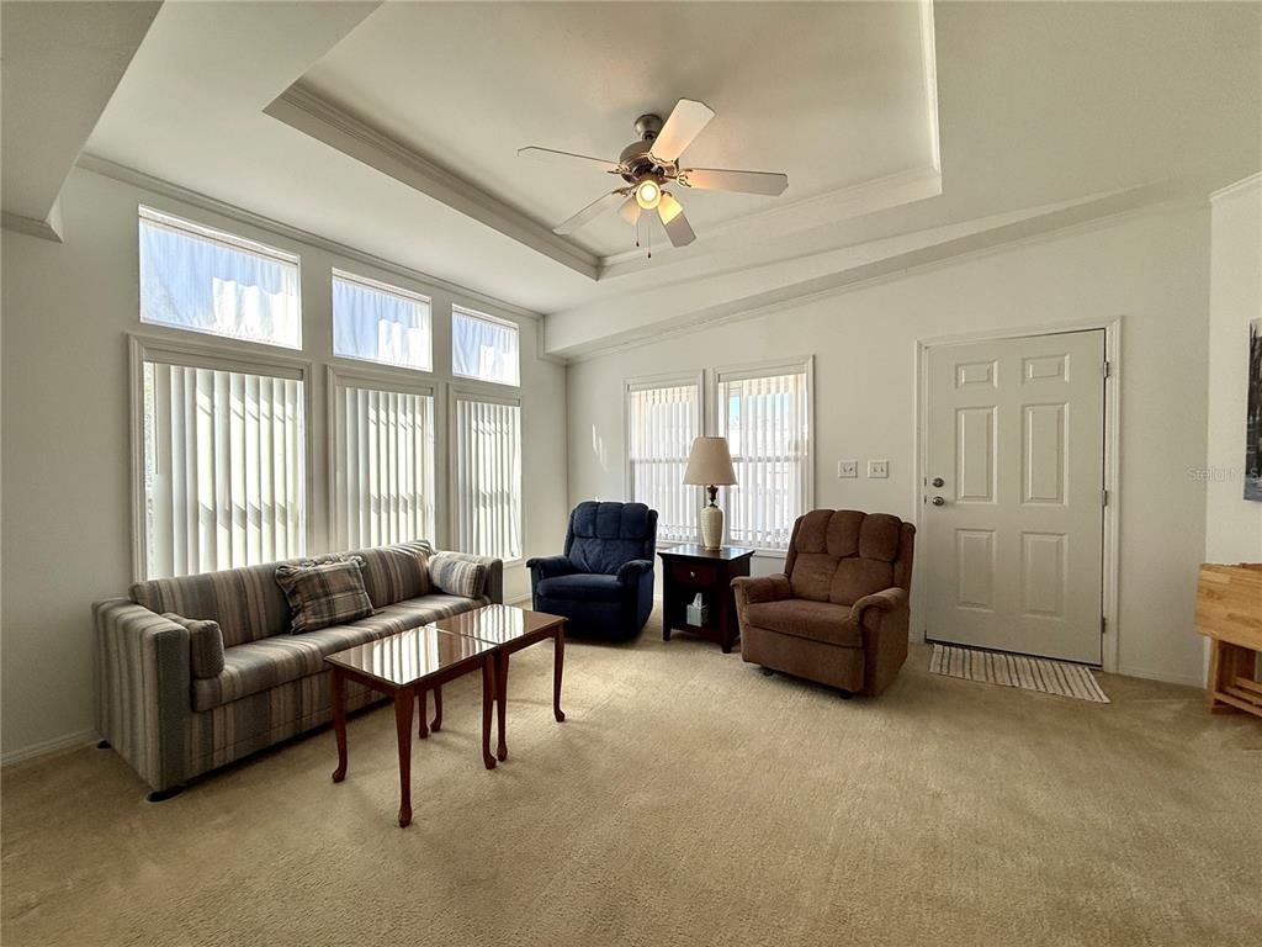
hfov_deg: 102.1
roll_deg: -0.1
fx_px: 510
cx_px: 631
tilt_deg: -0.5
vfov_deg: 85.7
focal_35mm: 14
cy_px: 474
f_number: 2.2
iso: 64
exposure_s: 1/217
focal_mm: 2.22
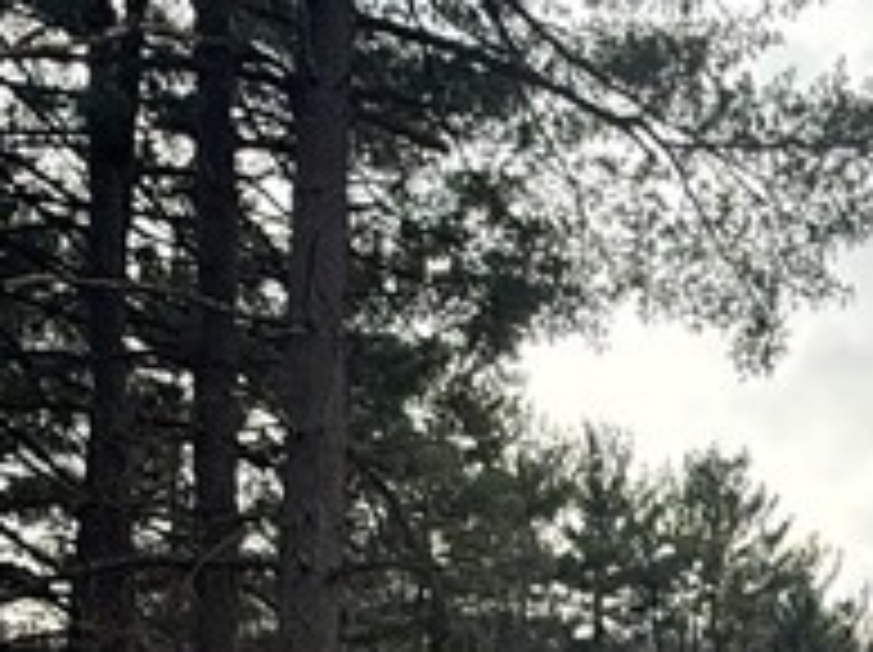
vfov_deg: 16.3
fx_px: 1864
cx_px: 900
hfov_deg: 24.9
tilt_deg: +4.5
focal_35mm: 74
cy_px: 1219
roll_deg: +0.1
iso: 64
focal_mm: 2.22
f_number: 2.2
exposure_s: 1/105
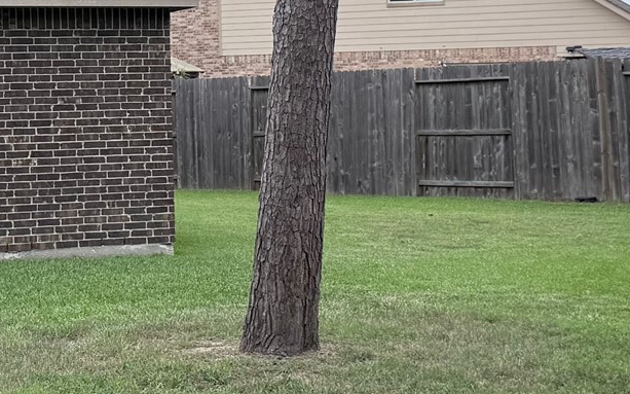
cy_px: 23
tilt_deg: +3.0
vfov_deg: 15.2
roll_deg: +0.7
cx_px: 135
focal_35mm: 85
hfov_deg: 24.0
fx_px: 1459
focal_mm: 6.76
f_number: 1.78
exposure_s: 1/3145
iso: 80
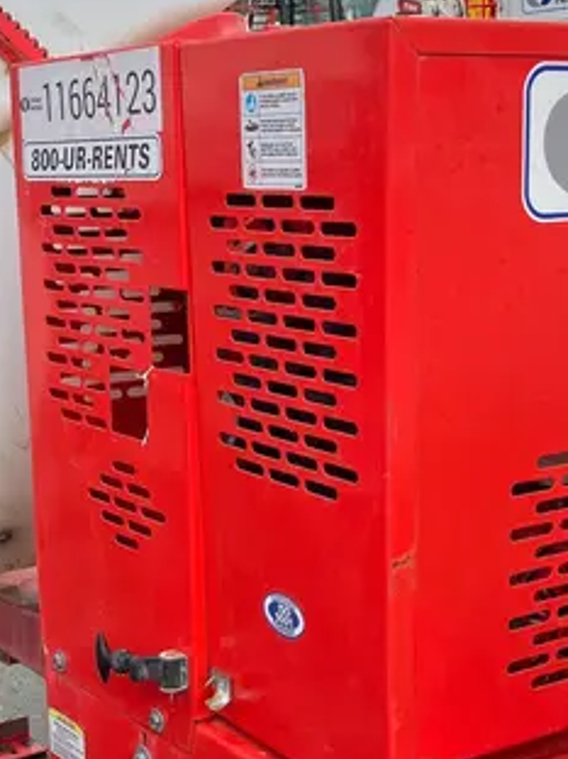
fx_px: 1445
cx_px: 273
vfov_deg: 29.3
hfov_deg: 22.2
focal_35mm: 66
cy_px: 467
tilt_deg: -16.3
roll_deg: -0.4
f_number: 1.8
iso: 32
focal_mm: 3.99
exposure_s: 1/917
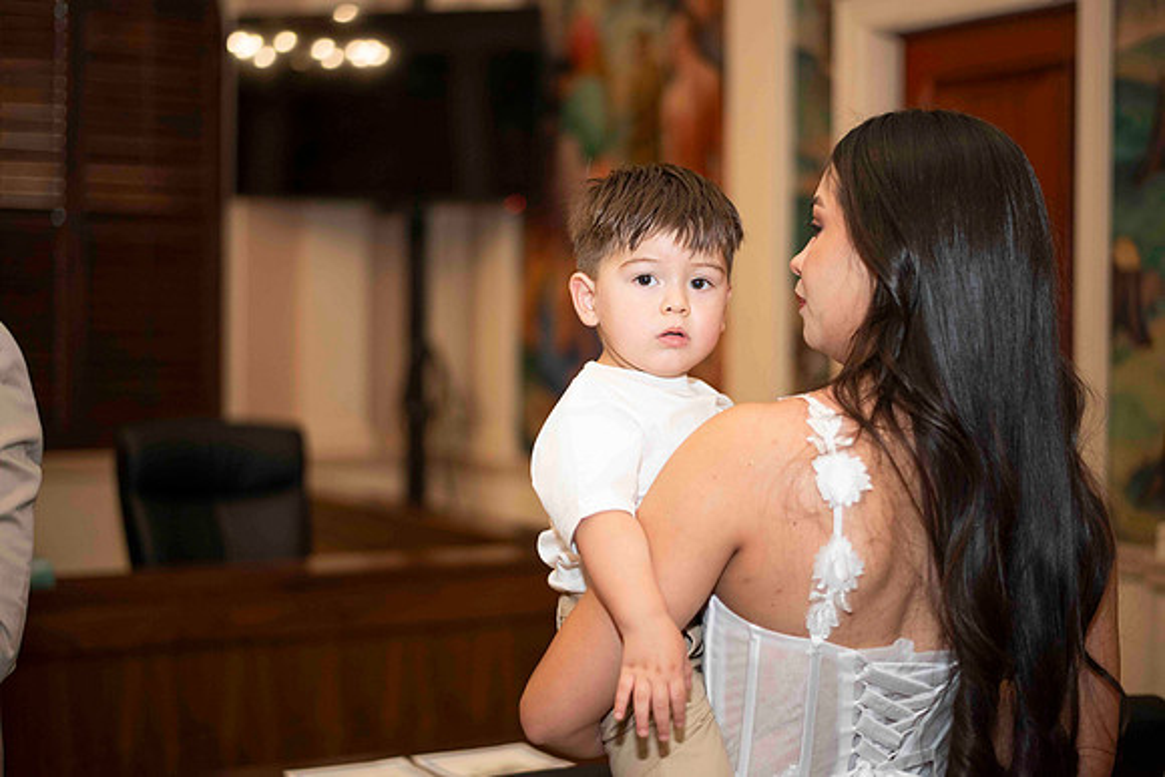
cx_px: 582
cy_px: 388
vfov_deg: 26.6
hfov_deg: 39.0
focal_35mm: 51
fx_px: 1643
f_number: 1.8
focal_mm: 50
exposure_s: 1/400
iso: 800
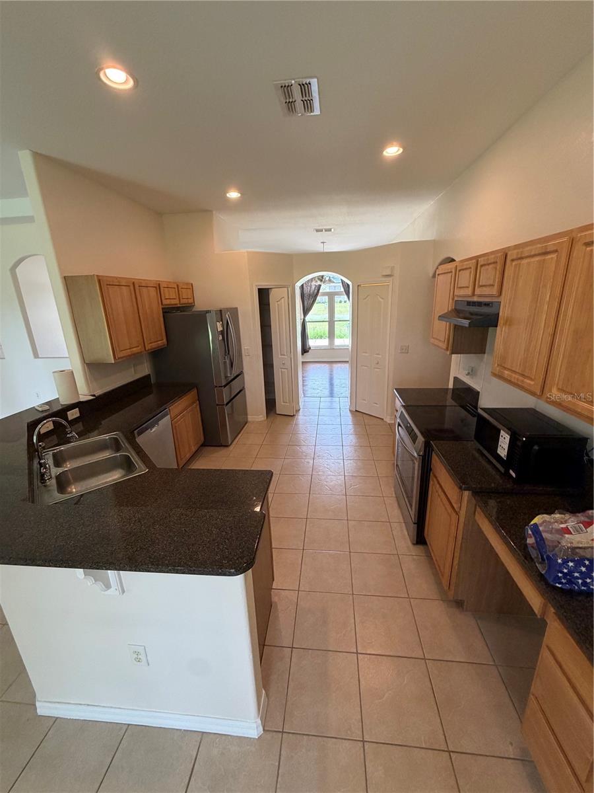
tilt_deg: -16.9
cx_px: 297
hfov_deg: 85.7
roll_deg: +1.3
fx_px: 320
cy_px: 396
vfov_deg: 102.1
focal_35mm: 14
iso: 320
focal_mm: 2.22
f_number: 2.2
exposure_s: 1/120
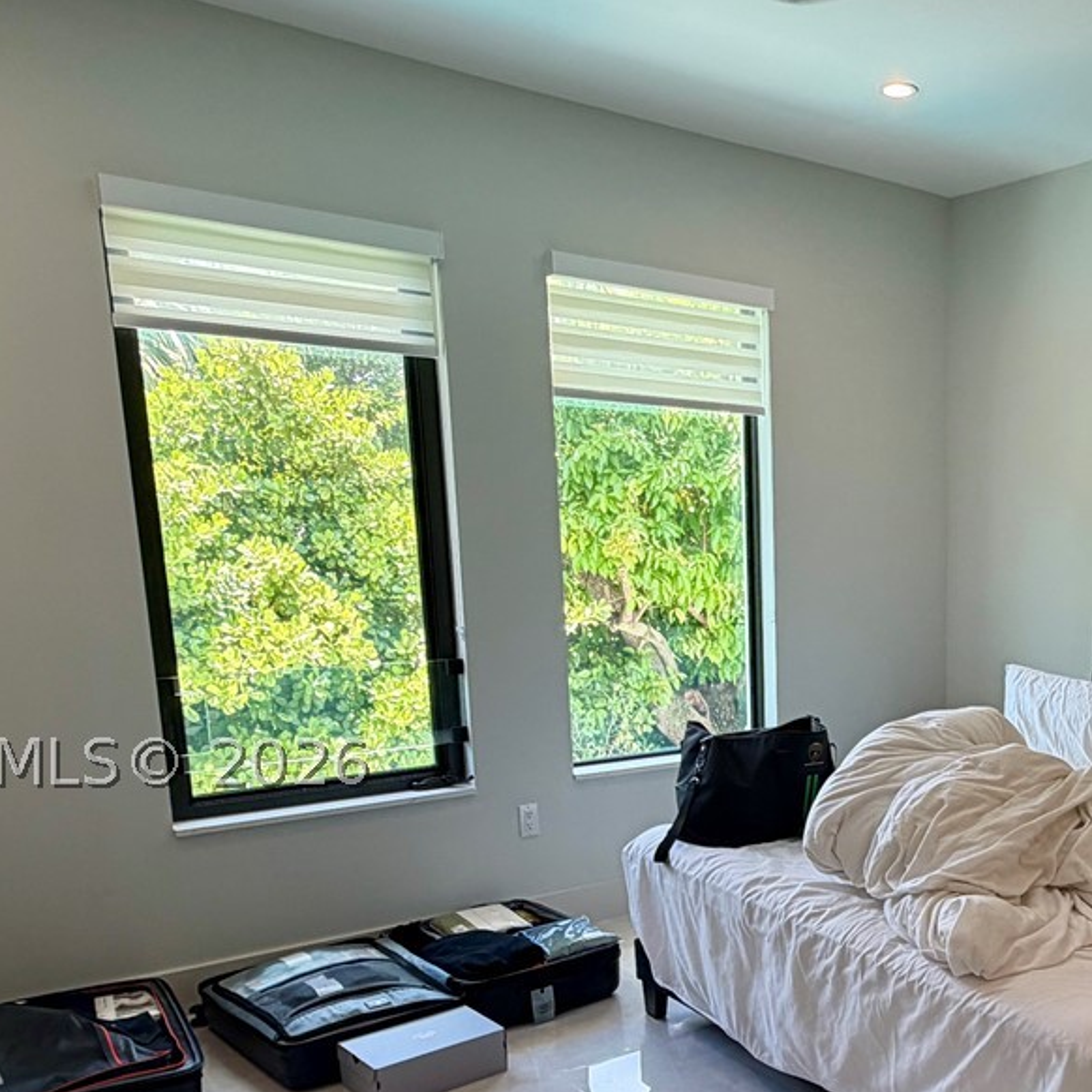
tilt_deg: -10.5
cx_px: 944
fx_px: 1213
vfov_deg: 47.3
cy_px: 762
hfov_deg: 44.8
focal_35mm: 34
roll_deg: -0.4
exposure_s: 1/120
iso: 100
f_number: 2.2
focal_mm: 2.22
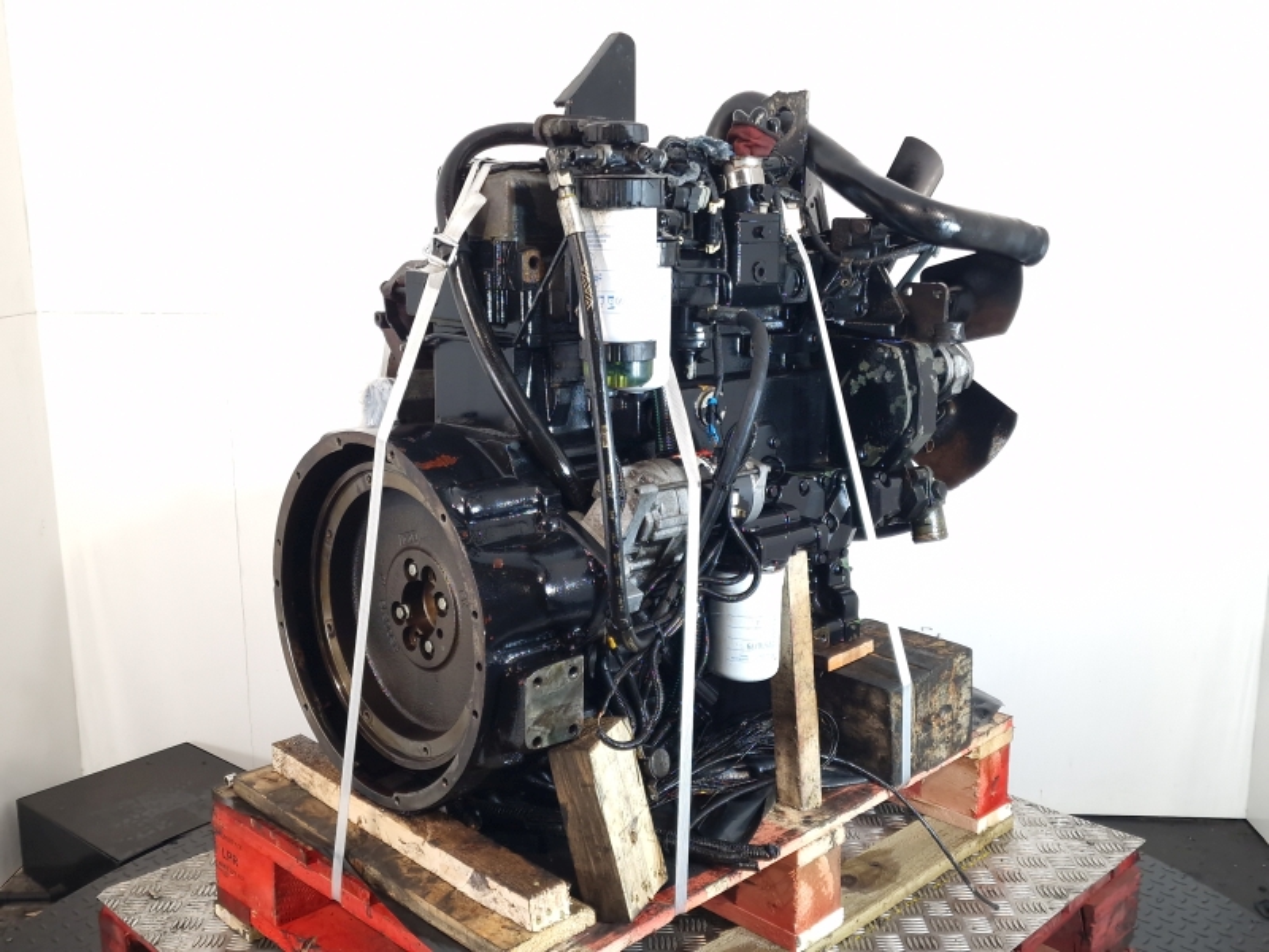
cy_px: 476
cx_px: 634
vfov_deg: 58.9
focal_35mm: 23
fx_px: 843
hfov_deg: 73.9
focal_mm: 6.4
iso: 125
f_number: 1.8
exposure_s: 1/50
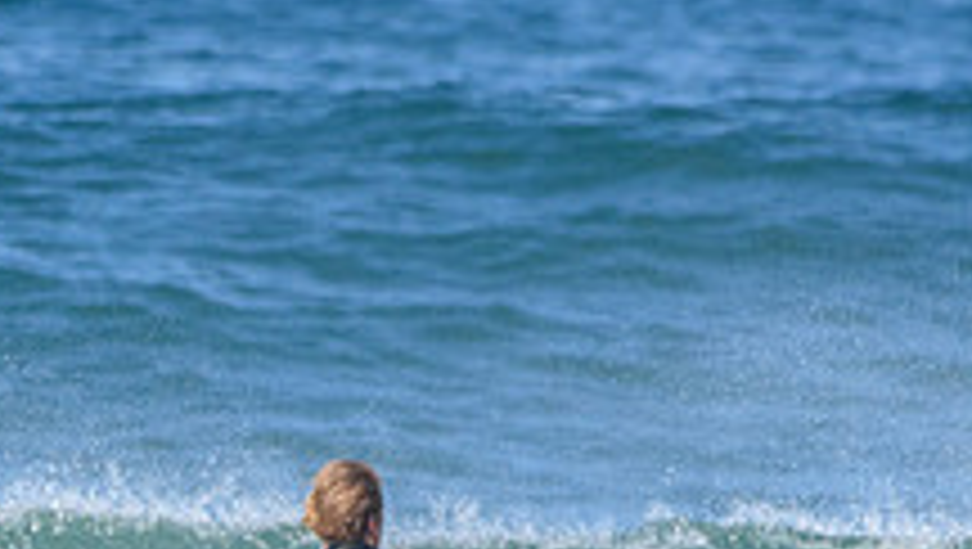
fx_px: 54410
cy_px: 709
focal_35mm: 2109
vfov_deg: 0.6
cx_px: 410
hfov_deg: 1.0
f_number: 5.6
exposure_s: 1/4000
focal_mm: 500
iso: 800
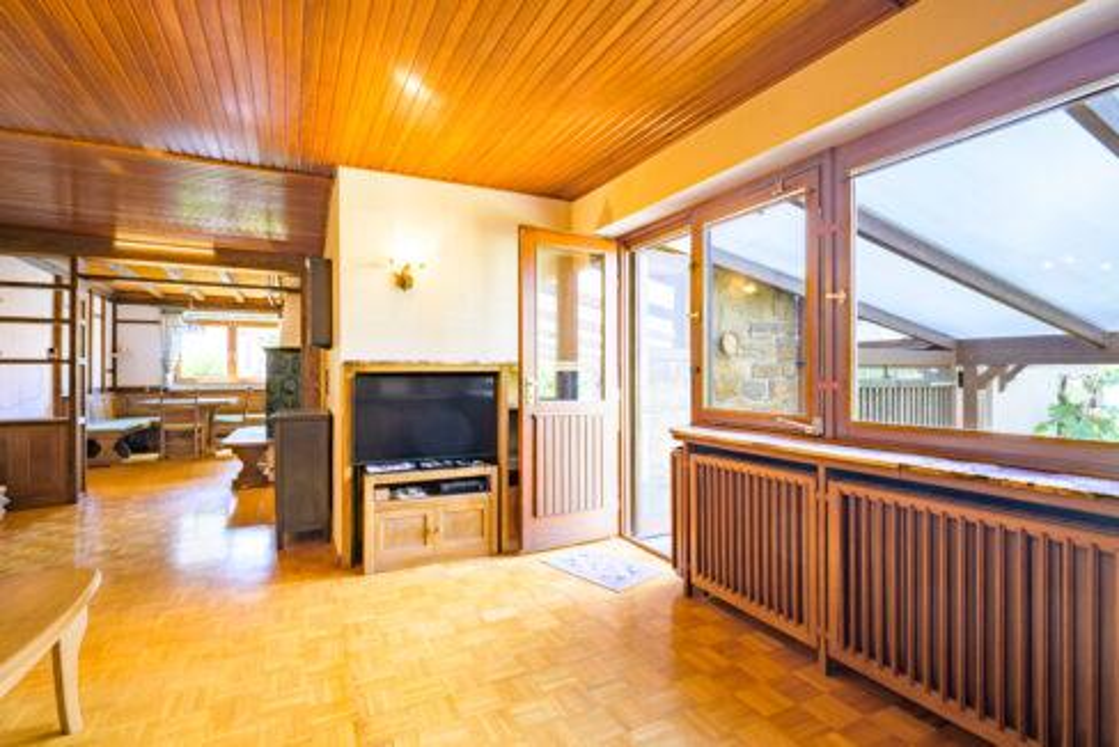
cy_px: 374
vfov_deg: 69.0
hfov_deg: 91.6
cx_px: 560
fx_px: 544
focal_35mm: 18
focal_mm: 17.5
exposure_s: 1/25
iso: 200
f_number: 9
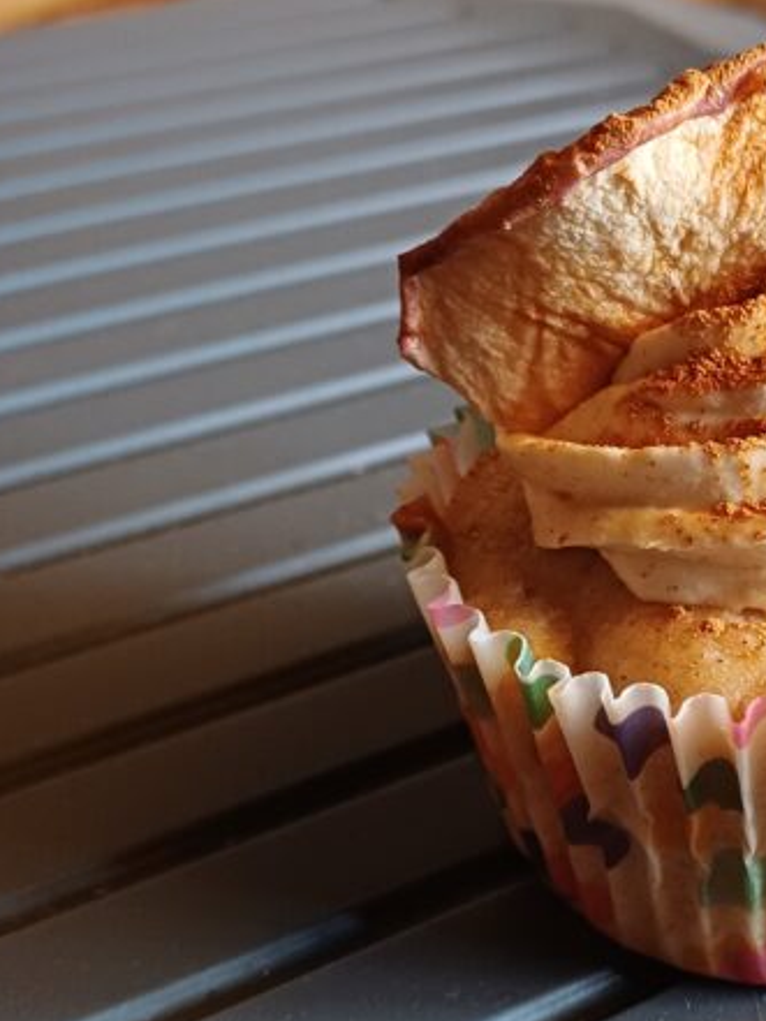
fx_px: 1710
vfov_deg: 33.2
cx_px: 794
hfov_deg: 24.0
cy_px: 549
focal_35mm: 58
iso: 400
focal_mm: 4.65
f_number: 1.8
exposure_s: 1/33.3
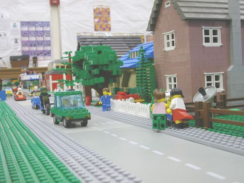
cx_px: 122
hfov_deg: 38.9
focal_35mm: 49
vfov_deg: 29.7
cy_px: 92
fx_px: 345
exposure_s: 1/12
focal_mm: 7.5
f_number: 3.2
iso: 100
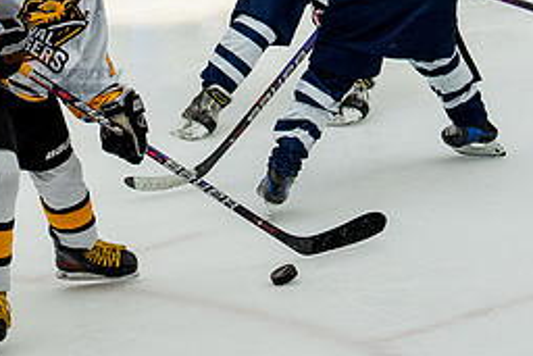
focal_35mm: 246
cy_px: 282
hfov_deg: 8.2
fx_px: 3644
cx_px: -195
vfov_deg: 5.6
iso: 800
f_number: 3.5
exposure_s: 1/1600
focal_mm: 47
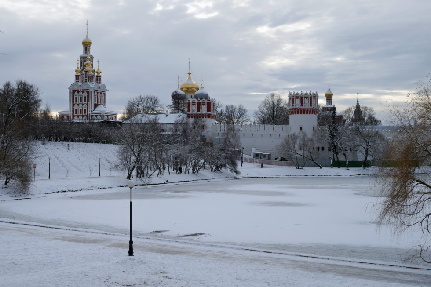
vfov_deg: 27.2
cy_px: 143
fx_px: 594
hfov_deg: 39.7
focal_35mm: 50
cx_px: 175
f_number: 11
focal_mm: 27
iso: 100
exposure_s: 1/125
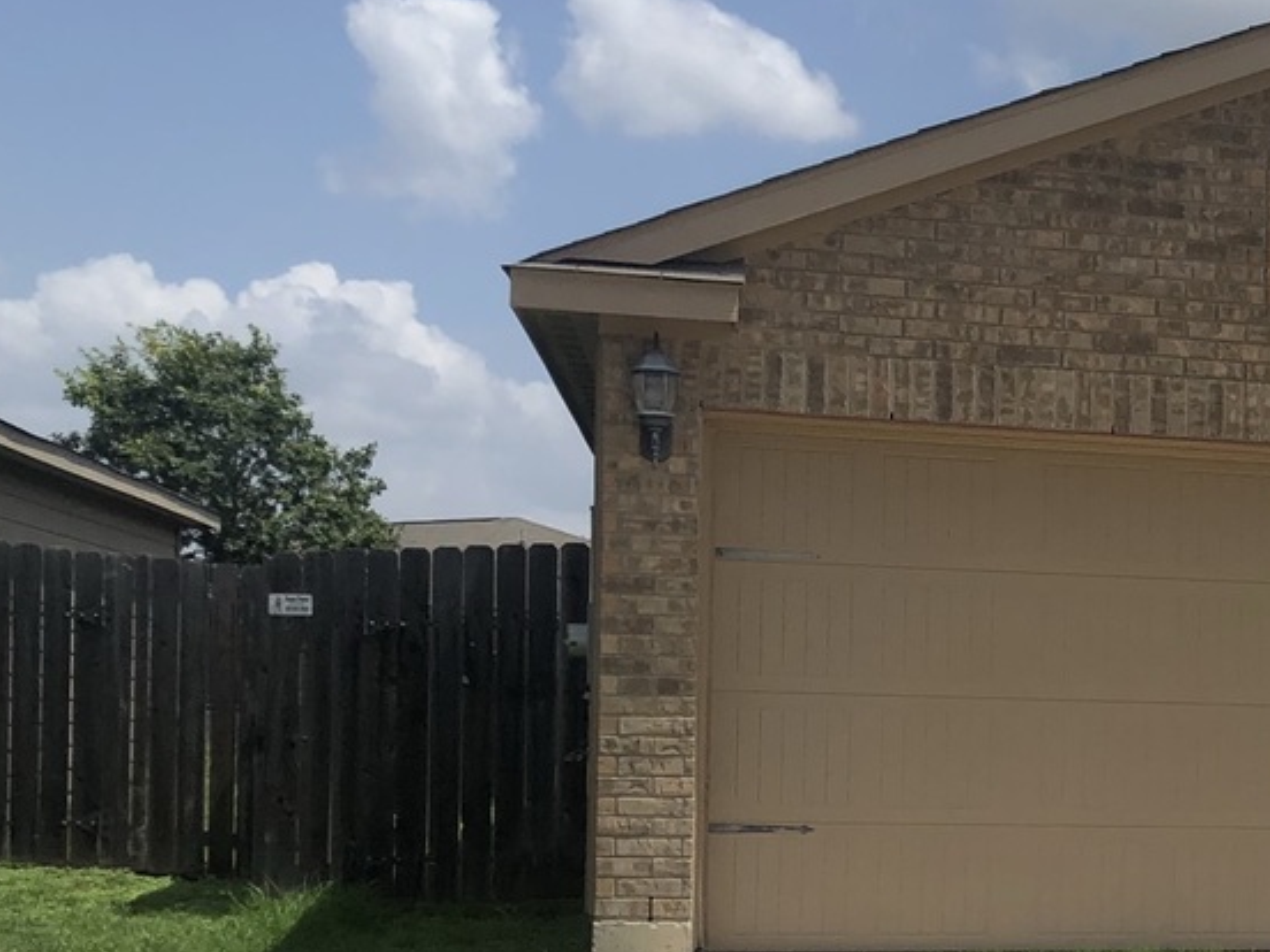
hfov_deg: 24.3
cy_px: 773
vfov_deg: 19.9
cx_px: 1516
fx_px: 2678
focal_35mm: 73
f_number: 1.8
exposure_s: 1/4049
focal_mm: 4
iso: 20
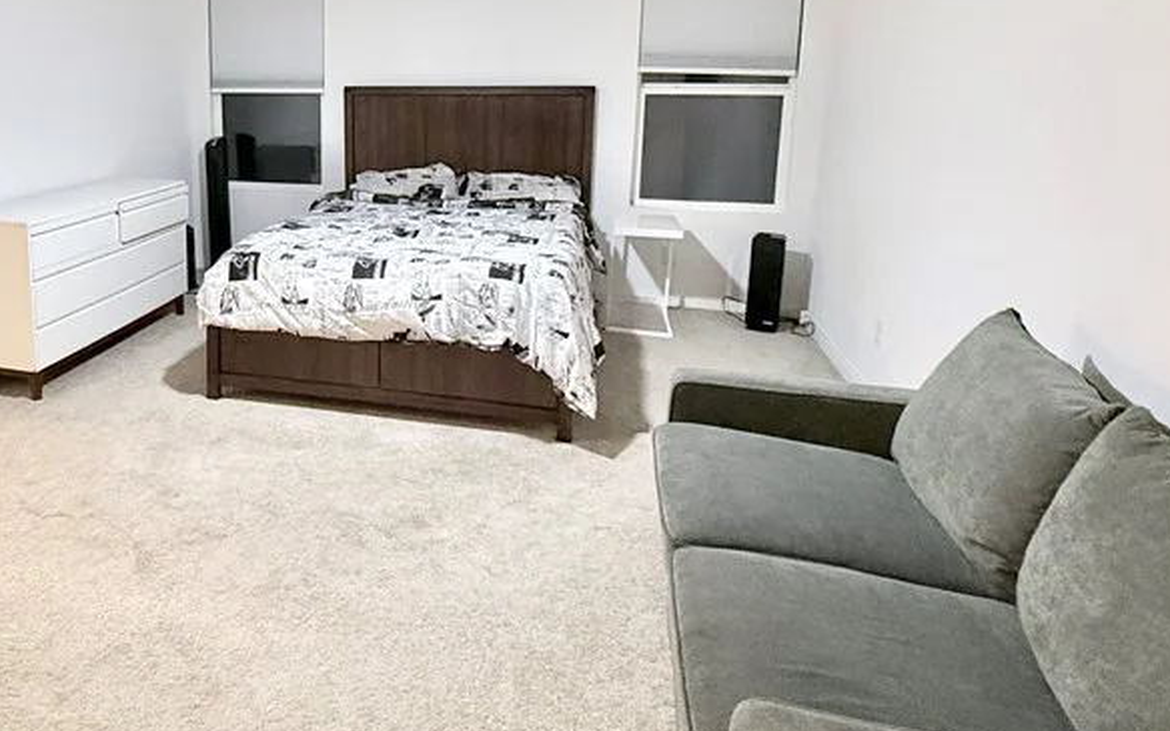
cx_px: 333
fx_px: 829
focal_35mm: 26
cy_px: 198
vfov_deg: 46.2
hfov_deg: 67.1
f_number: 2.2
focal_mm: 2.22
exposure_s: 1/60
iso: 500
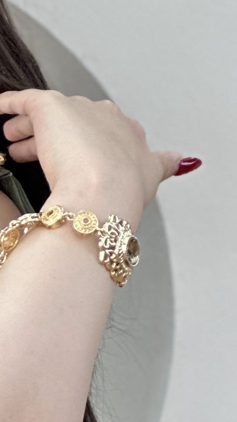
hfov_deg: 3.5
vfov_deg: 6.3
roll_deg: -0.4
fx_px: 3822
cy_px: 508
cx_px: -380
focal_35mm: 342
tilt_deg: -7.6
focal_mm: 9
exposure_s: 1/50
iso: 125
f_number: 2.8
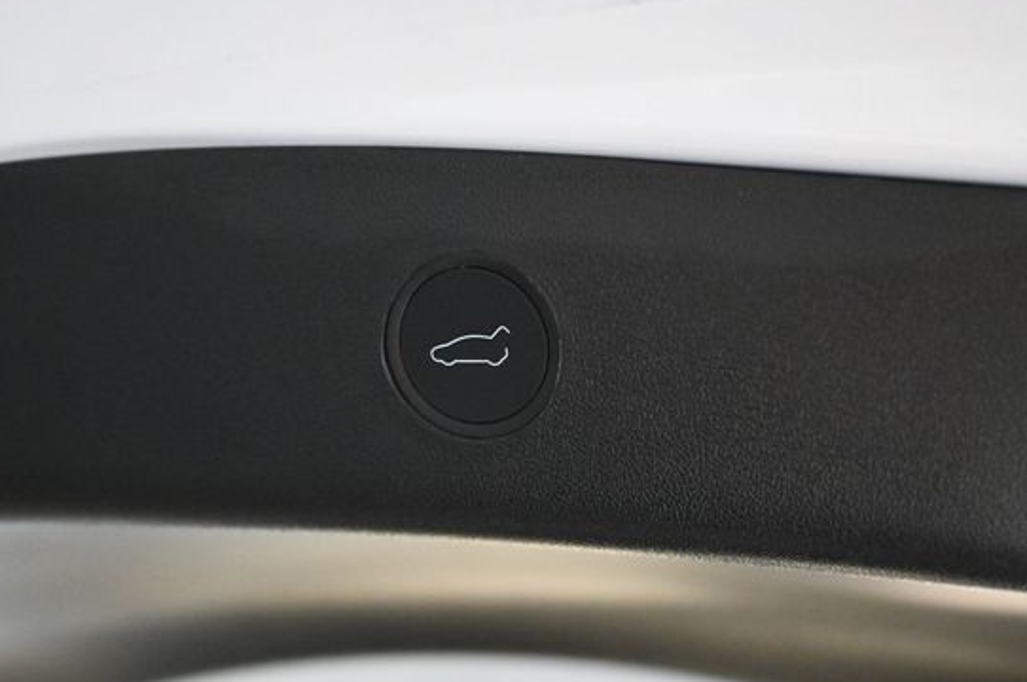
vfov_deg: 33.4
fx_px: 1136
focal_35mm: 40
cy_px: 379
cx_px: 495
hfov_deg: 48.6
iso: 6400
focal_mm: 22.5
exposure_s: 1/60
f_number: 4
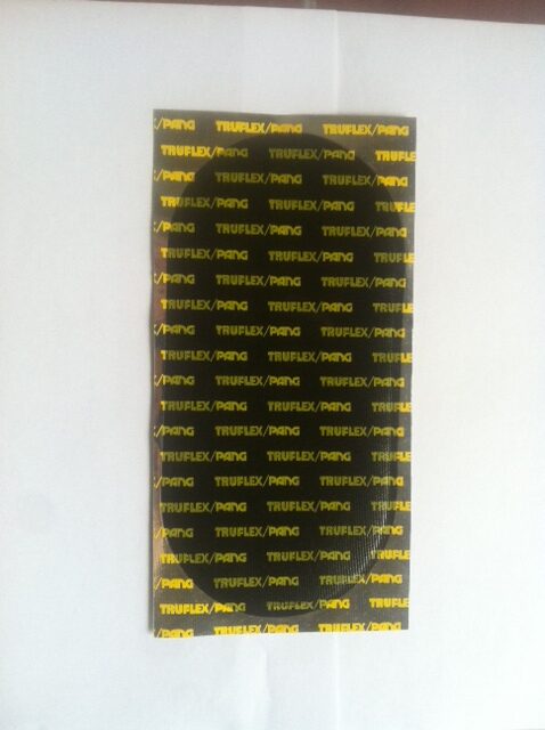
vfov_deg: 52.7
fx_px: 737
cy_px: 365
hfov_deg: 40.6
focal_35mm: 35
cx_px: 272
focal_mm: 3.85
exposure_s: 1/120
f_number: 2.8
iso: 100
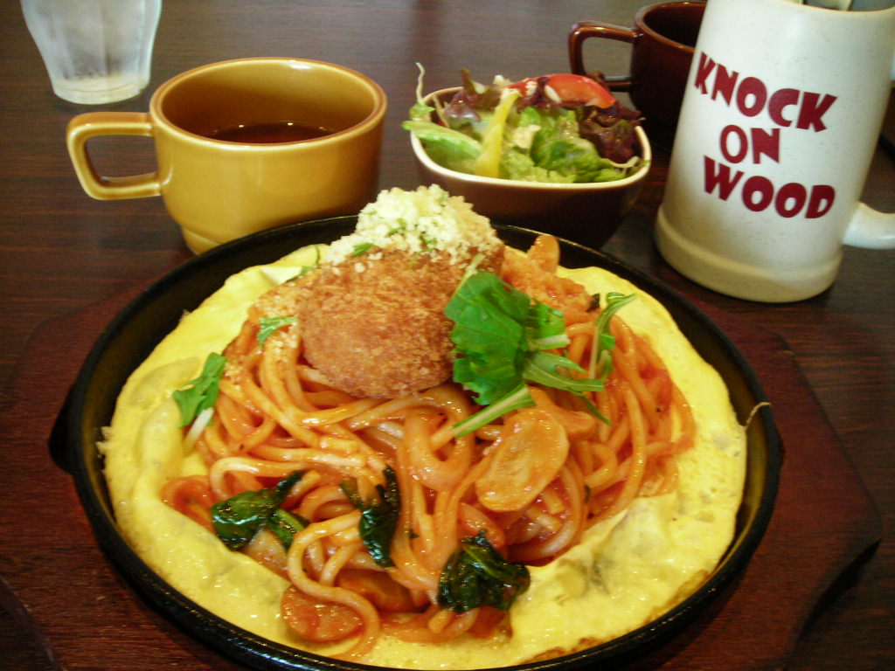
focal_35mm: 38
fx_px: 982
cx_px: 448
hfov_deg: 49.0
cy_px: 336
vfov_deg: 37.7
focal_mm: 6.3
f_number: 3.2
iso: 200
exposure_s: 1/12
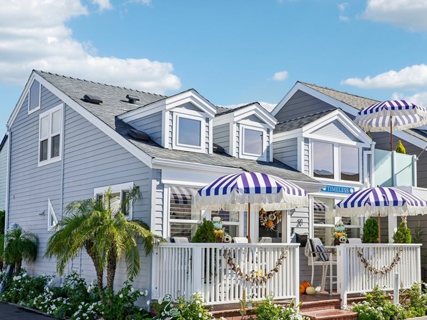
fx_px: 518
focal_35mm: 42
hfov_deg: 44.8
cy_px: 197
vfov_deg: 34.2
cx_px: 221
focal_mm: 31
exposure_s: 1/400
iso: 100
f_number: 8
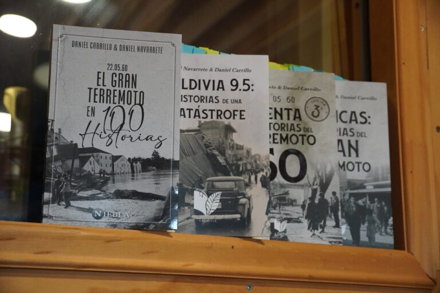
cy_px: 146
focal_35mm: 62
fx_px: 752
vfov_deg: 22.1
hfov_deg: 32.6
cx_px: 220
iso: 5000
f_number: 4.5
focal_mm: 41
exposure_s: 1/160
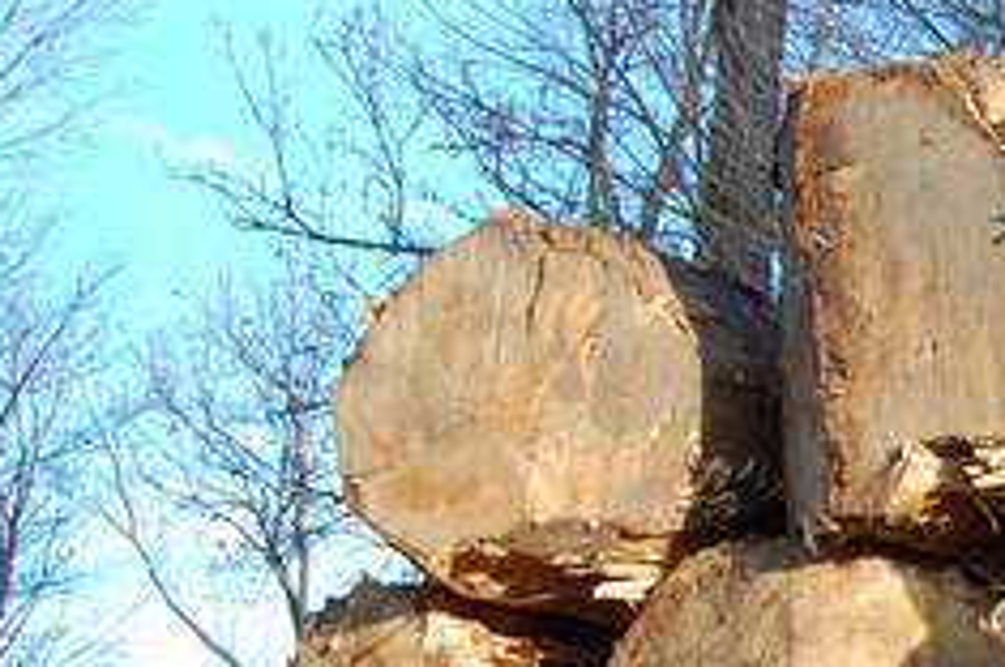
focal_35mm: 144
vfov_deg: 9.4
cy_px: 827
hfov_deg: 12.9
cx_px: 1809
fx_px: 4014
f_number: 6.3
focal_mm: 22
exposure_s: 1/160
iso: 200
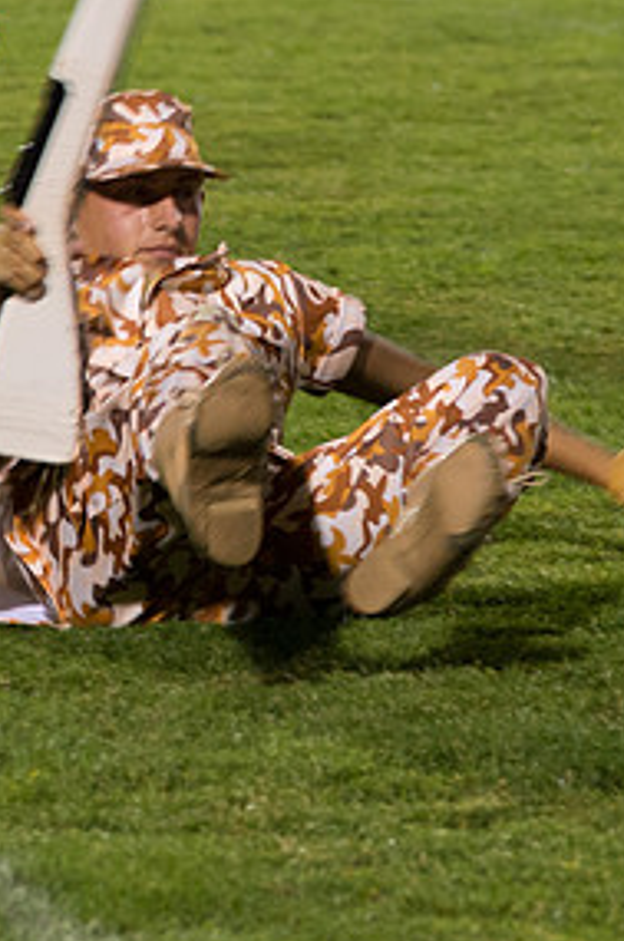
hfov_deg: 4.4
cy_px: 332
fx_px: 8141
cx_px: 175
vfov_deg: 6.6
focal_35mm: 312
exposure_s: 1/160
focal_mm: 92
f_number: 4.5
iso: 2500
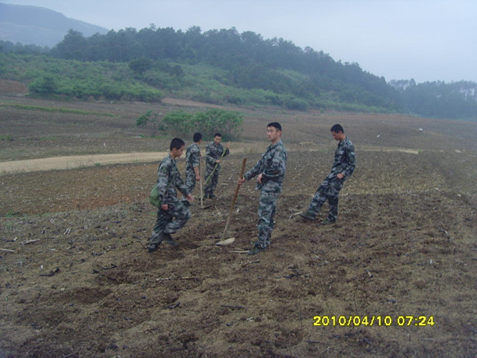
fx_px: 537
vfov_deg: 36.8
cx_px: 238
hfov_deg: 47.9
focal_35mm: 39
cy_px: 179
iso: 160
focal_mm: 6.6
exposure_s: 1/45
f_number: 3.5
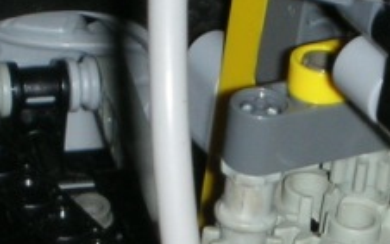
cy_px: 239
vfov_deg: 3.2
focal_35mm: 413
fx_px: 4387
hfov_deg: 5.1
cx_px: 290
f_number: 4.8
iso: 50
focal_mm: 14.3
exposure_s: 1/120
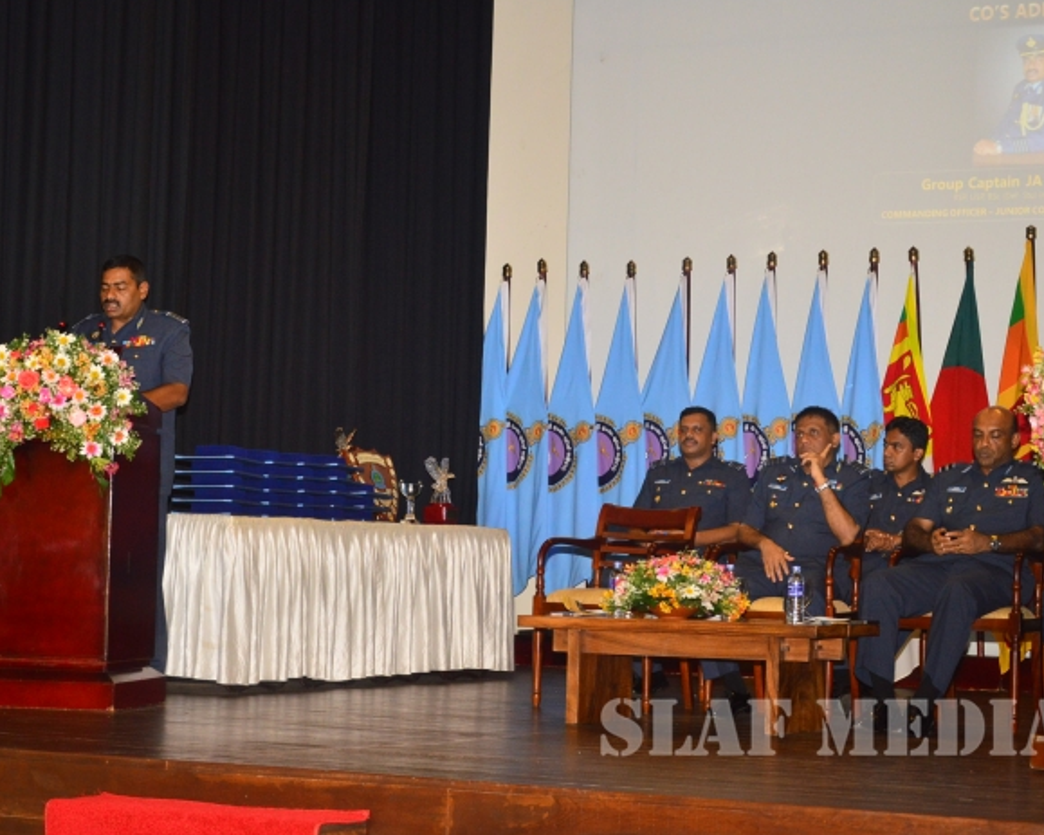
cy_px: 418
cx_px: 516
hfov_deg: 24.9
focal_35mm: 77
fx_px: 2365
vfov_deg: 20.0
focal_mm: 45
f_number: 5
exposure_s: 1/30
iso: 800
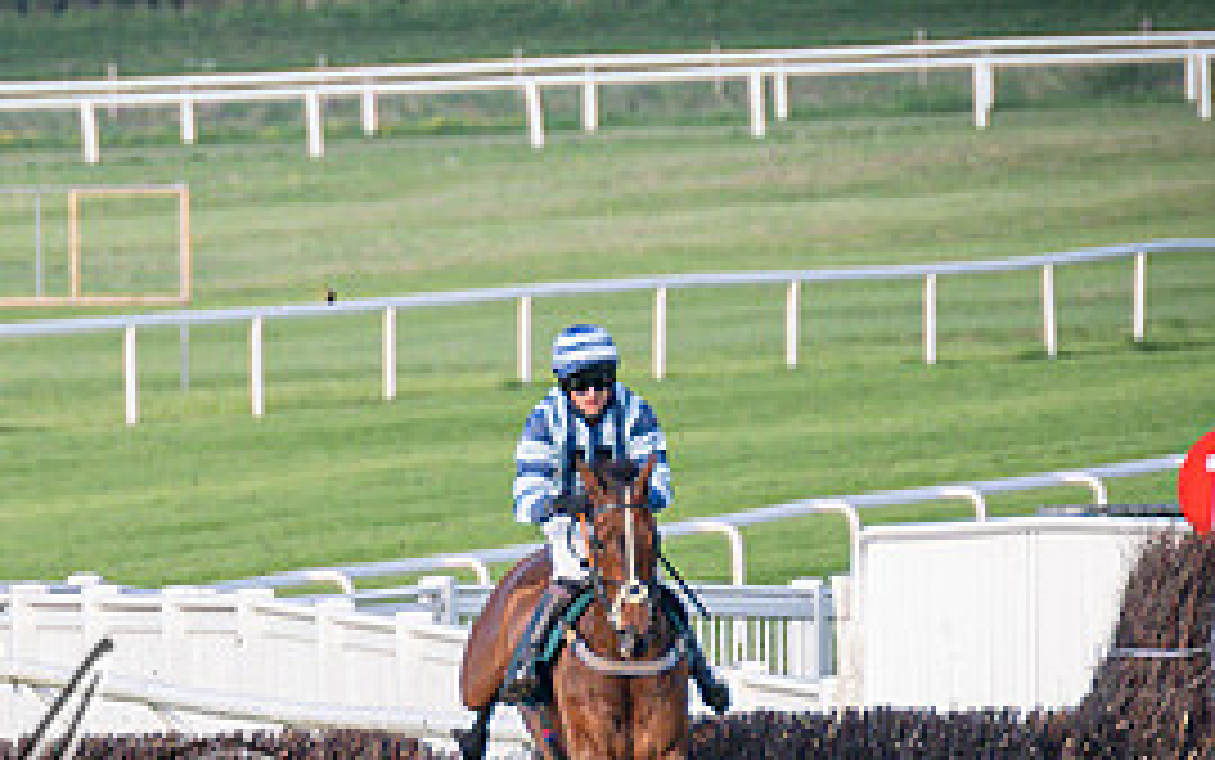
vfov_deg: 0.9
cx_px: 149
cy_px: 631
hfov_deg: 1.4
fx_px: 50816
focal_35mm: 1534
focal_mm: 280
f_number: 4
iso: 400
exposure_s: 1/1600
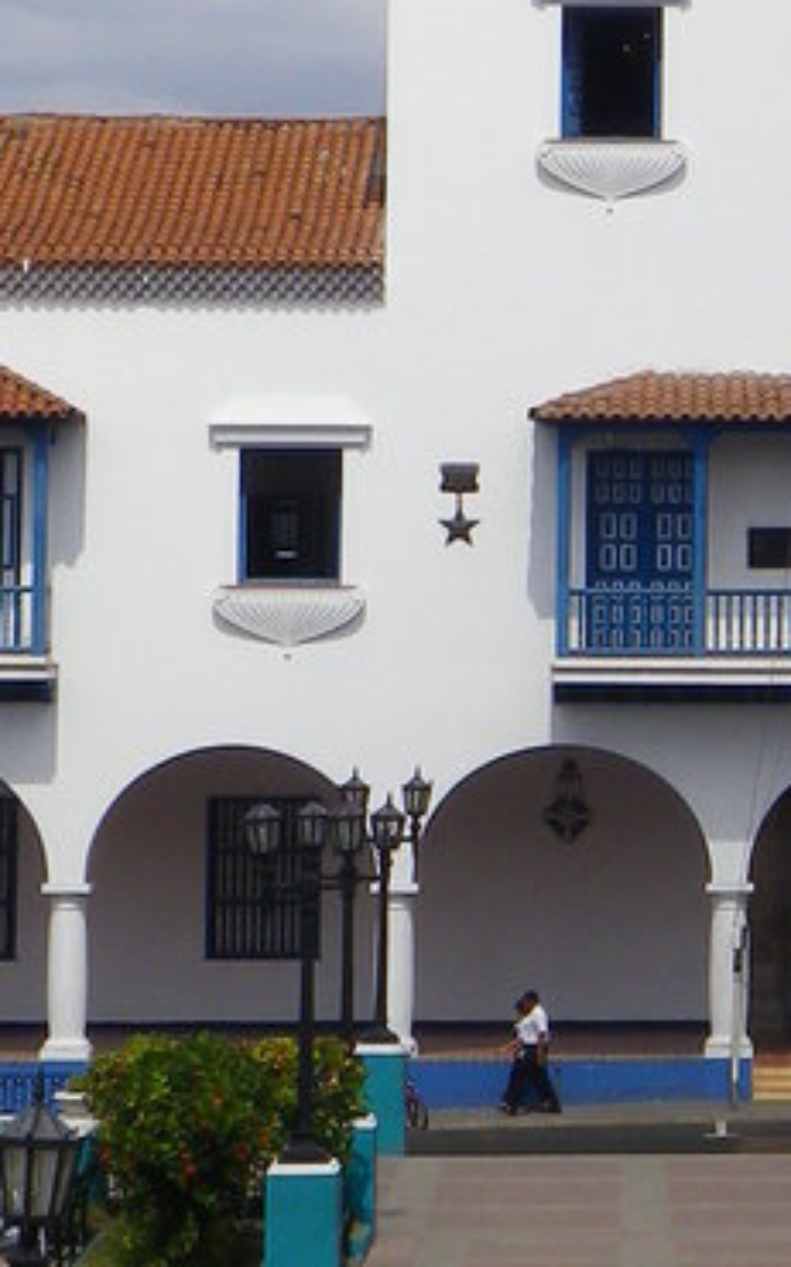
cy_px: 199
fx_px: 4867
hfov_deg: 9.1
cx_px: 1007
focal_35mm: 141
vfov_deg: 14.7
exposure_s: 1/160
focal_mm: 7.3
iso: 80
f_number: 10
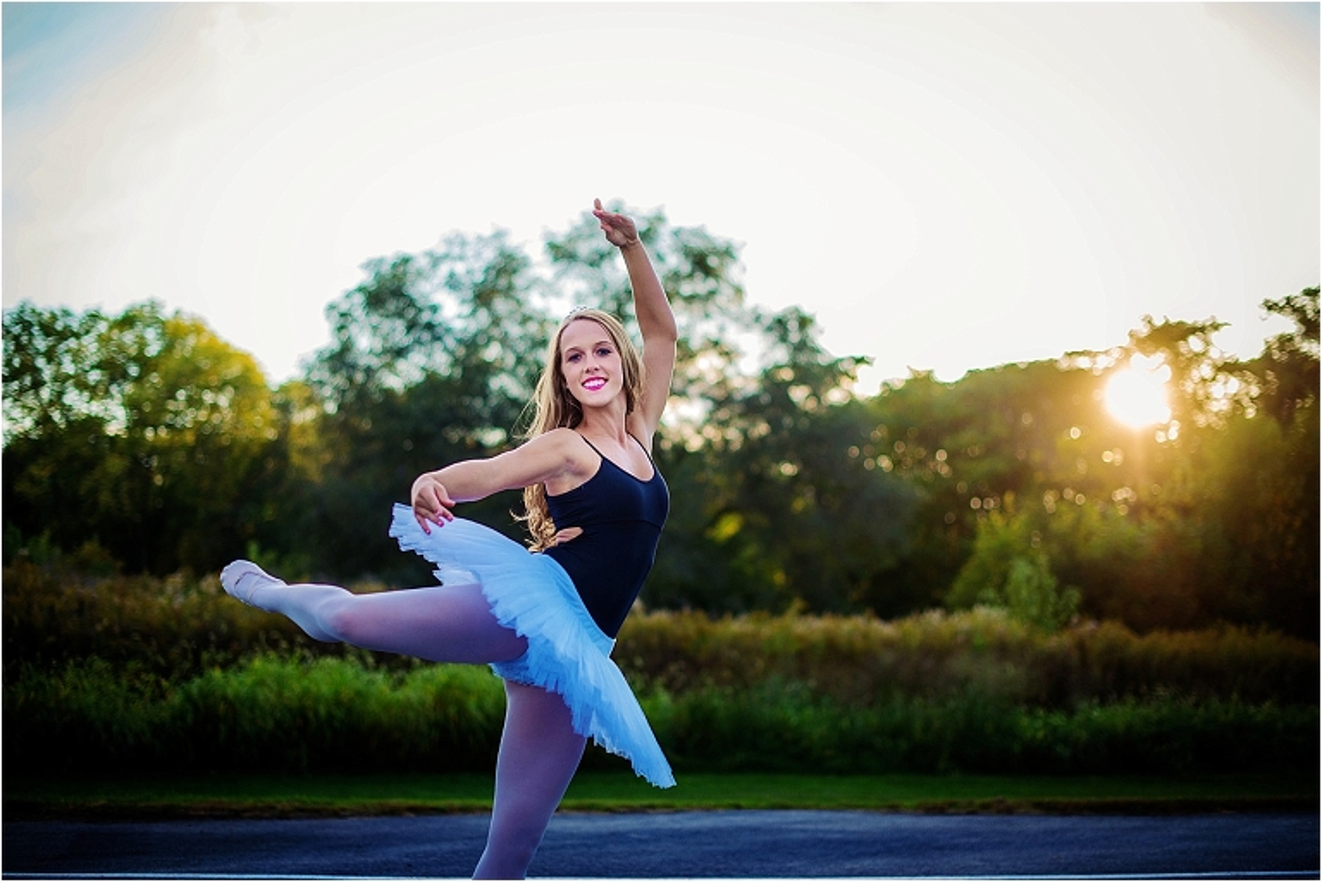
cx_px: 661
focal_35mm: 50
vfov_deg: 27.0
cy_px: 441
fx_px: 1836
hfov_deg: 39.6
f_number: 2
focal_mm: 50
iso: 200
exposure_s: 1/1000
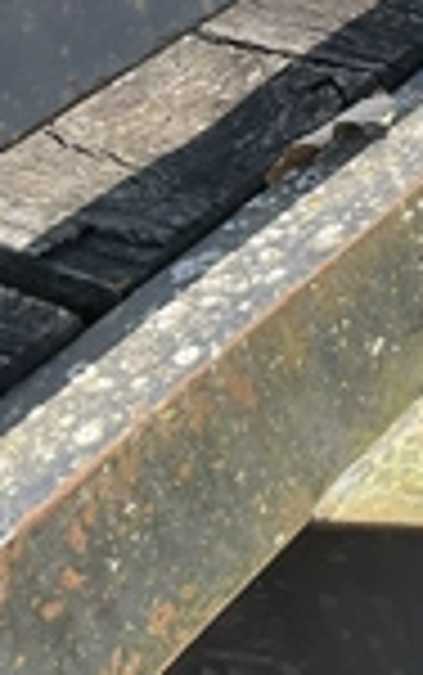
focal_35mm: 82
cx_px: 806
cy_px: 234
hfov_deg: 13.9
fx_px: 1510
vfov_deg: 25.1
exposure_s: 1/997
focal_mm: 3
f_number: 1.8
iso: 25
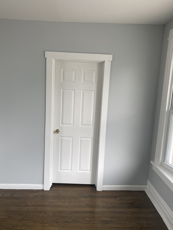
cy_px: 115
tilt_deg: -9.0
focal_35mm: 26
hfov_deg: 53.1
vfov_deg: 67.3
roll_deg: -2.0
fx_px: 173
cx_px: 86
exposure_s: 1/122
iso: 100
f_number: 1.8
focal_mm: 4.25
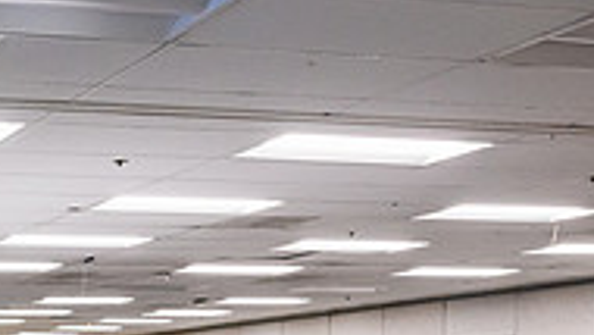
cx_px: -99
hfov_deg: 24.1
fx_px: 1276
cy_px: 519
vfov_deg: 13.9
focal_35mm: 81
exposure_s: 1/200
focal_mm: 24
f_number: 5
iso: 3200
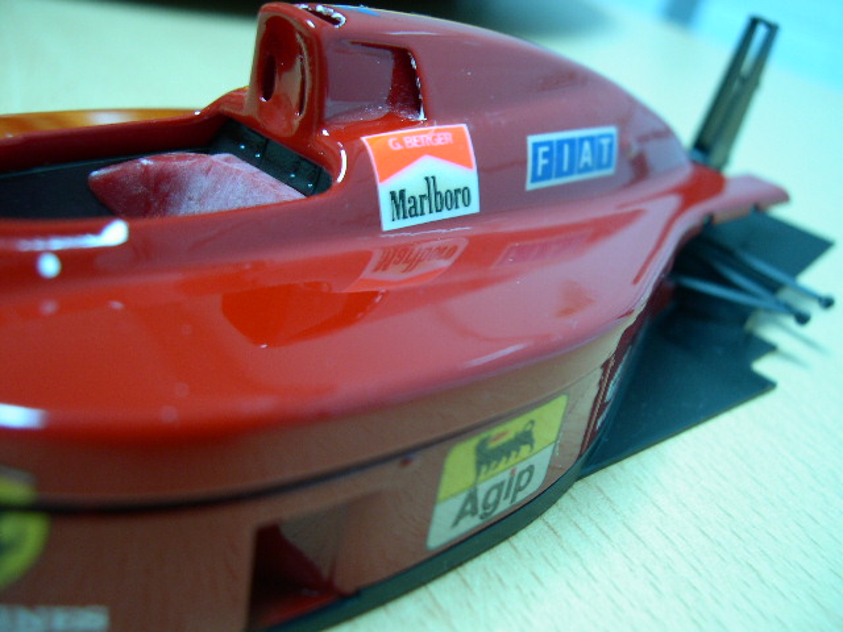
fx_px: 925
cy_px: 316
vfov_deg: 37.7
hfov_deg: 49.0
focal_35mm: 38
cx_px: 422
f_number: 2.8
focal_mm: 8
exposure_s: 1/2.6
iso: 100
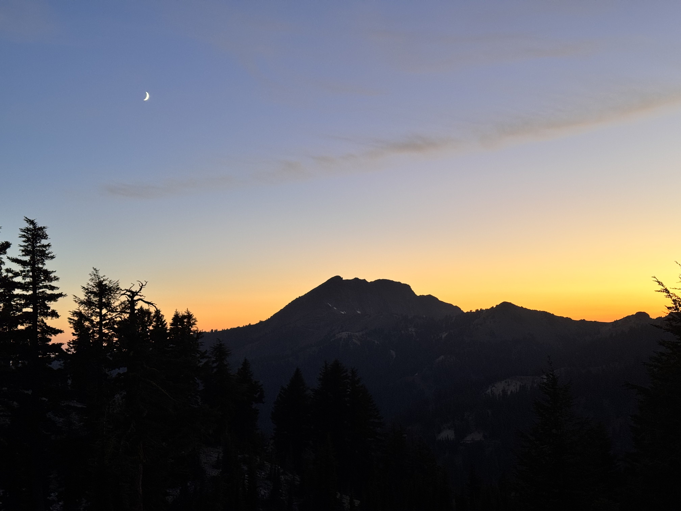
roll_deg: +1.2
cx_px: 340
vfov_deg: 30.3
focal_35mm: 48
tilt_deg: +3.8
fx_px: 944
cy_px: 256
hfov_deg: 39.7
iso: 100
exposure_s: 1/69
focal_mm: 6.76
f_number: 1.78
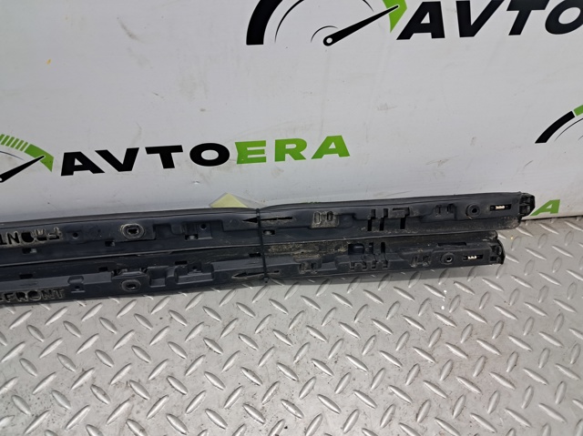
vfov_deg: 51.3
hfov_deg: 65.4
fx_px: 454
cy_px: 218
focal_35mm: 27
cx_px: 292
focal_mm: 4
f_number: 1.8
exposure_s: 1/50
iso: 125
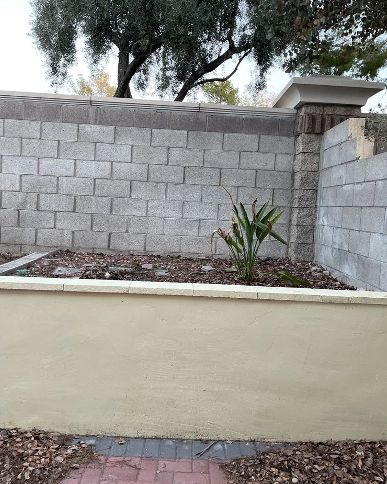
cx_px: 191
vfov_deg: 64.1
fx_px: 387
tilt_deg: -5.9
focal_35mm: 27
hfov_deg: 53.2
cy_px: 247
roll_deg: -2.7
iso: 100
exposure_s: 1/121
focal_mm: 5.1
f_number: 1.6
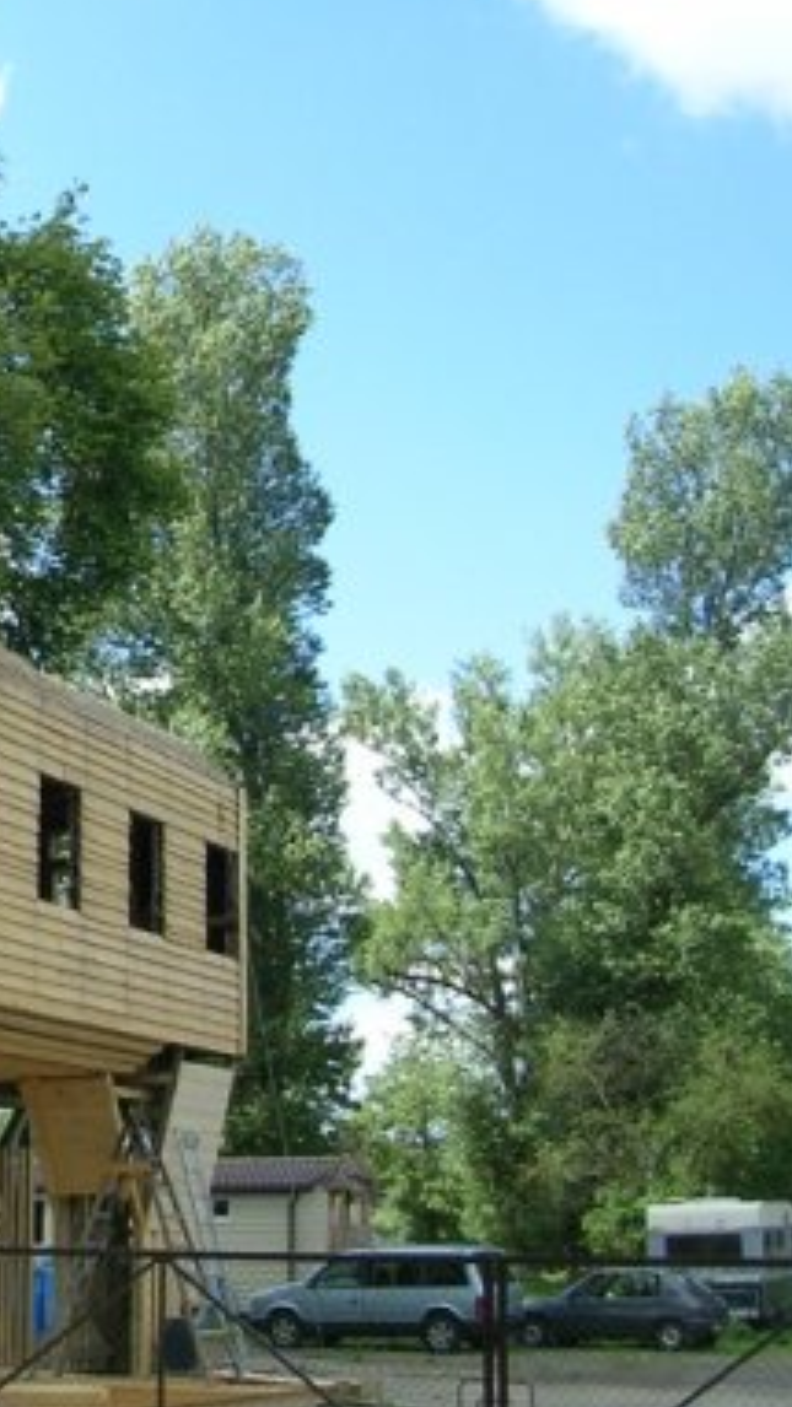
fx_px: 2426
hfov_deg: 17.7
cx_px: -158
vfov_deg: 32.4
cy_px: 711
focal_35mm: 65
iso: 50
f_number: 2.8
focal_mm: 5.8
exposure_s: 1/424
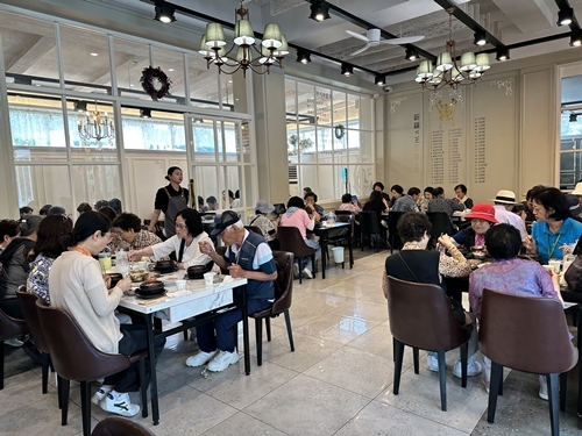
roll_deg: +2.9
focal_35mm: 24
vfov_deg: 56.8
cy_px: 218
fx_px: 404
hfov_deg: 71.6
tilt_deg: -5.1
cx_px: 291
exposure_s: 1/120
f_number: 1.78
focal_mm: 6.86
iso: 100
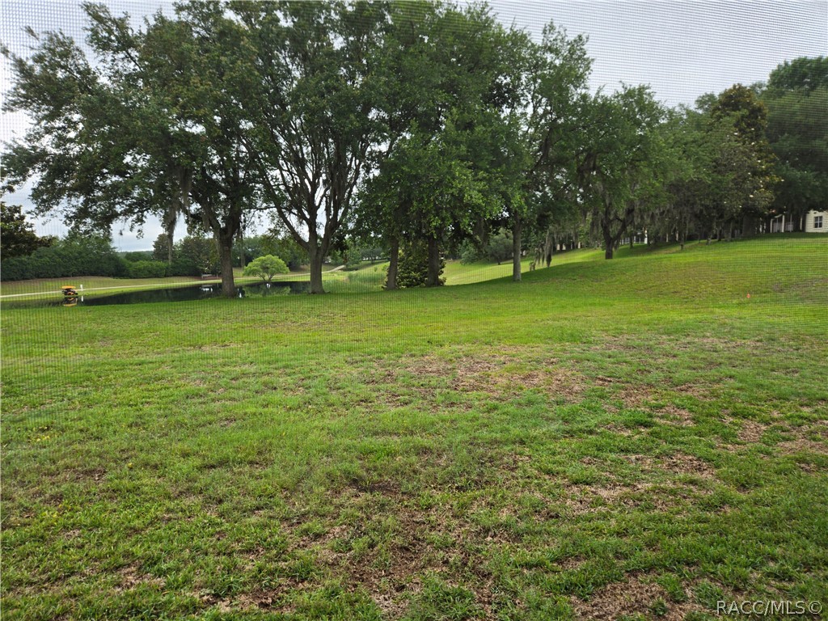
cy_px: 310
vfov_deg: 58.9
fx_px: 550
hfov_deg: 73.9
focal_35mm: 23
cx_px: 414
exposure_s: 1/384
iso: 25
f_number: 1.8
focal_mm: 5.4
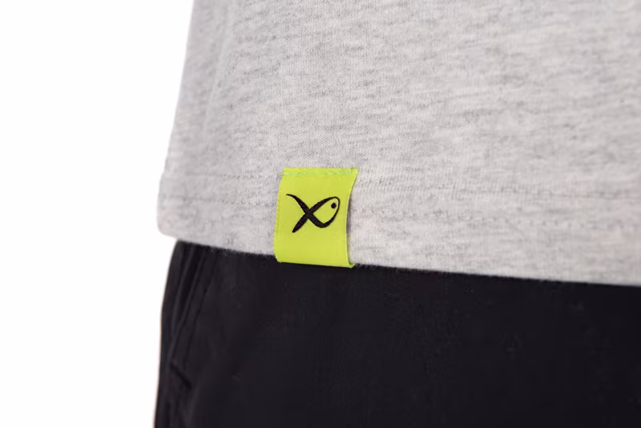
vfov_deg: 19.5
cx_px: 320
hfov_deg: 28.8
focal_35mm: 70
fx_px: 1247
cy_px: 214
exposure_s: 1/160
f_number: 13
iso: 125
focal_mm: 70
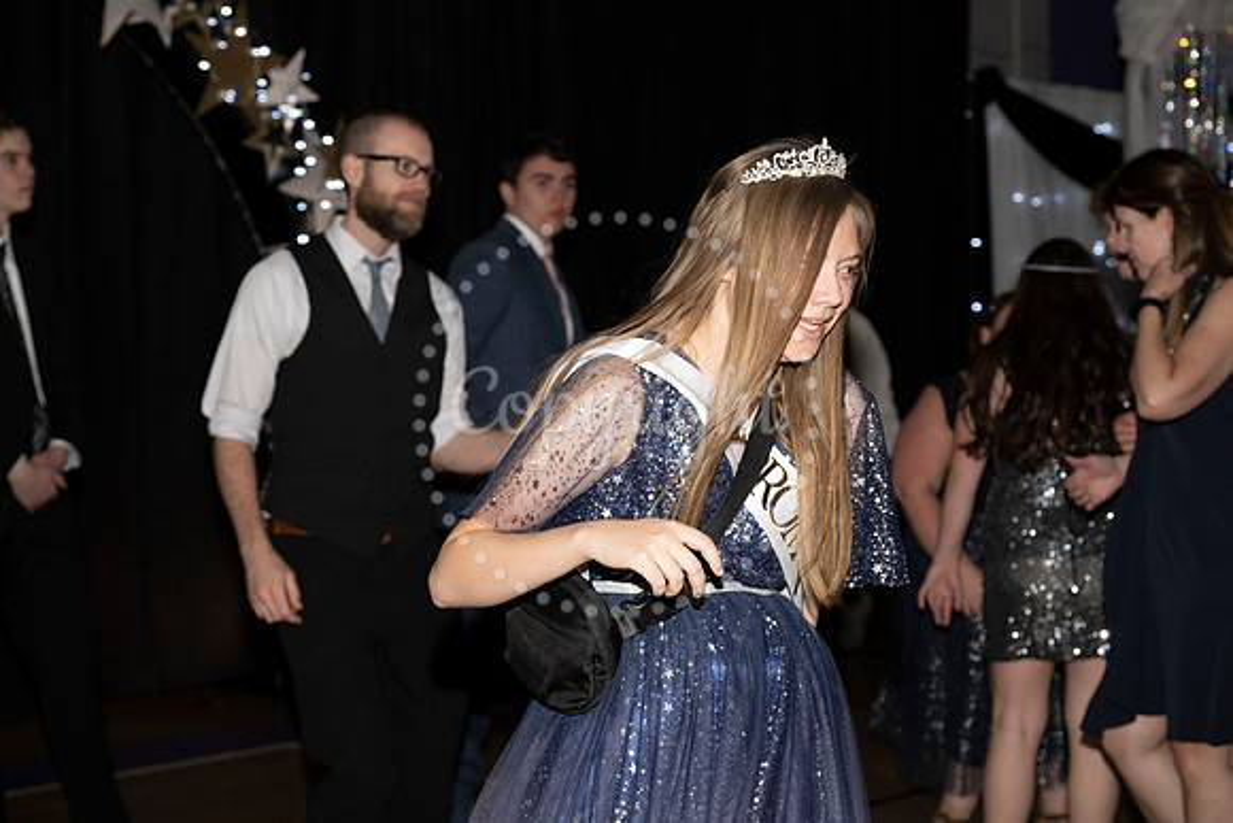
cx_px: 616
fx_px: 2535
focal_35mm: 74
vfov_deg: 18.4
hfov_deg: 27.3
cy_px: 412
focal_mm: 74
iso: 1000
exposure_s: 1/100
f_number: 5.6
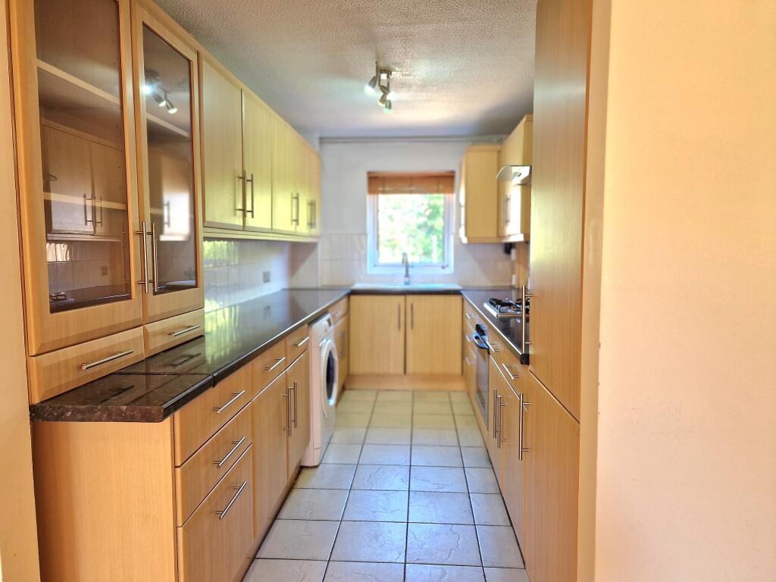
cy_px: 291
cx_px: 388
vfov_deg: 58.9
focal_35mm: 23
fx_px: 516
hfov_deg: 73.9
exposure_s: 1/100
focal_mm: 5.4
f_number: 1.8
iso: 200
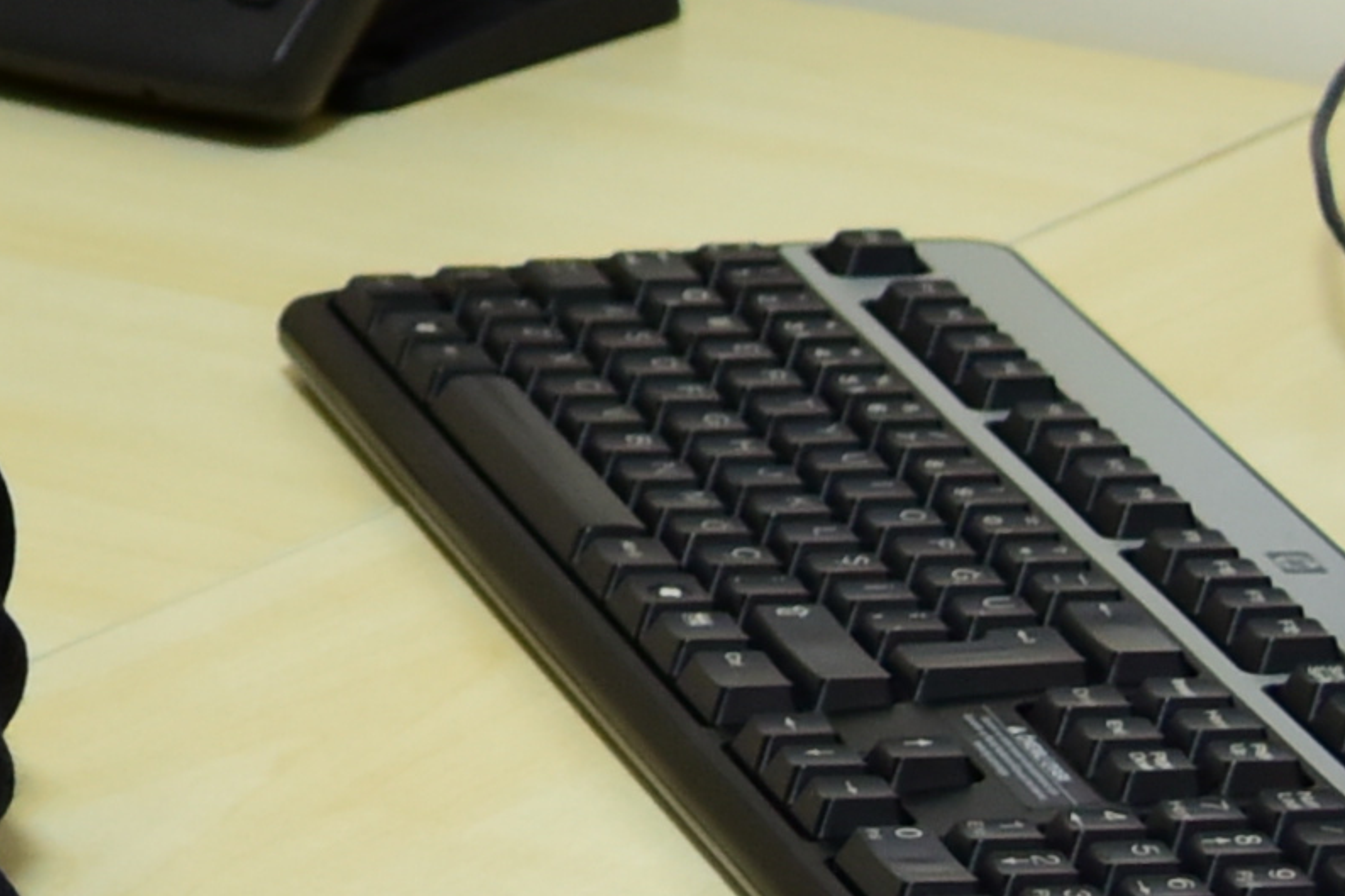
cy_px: -459
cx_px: -872
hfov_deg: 6.6
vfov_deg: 4.5
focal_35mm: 306
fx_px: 11429
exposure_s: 1/50
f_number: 4
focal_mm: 44
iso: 900
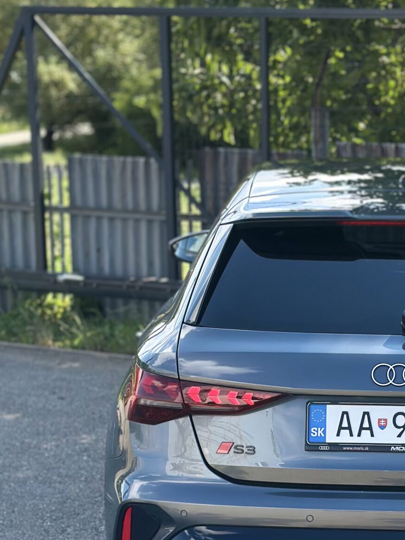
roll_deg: -0.7
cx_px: 416
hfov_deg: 13.7
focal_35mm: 106
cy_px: 382
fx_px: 1654
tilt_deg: -9.2
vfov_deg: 18.5
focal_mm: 6.86
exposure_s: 1/1815
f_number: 1.78
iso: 80
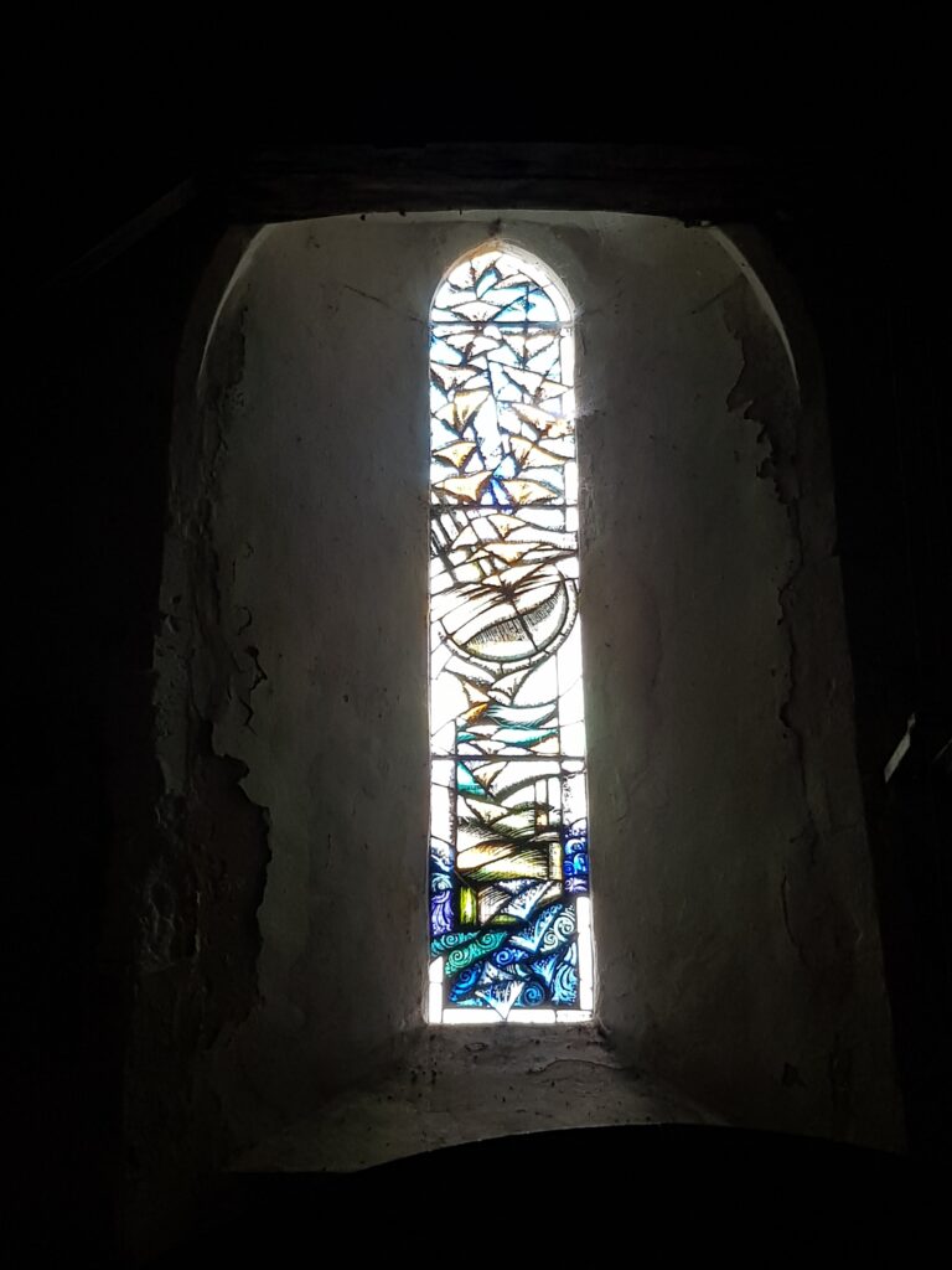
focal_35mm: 26
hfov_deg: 53.1
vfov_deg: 67.3
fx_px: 953
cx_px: 476
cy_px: 635
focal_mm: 4.2
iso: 64
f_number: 1.7
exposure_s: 1/50
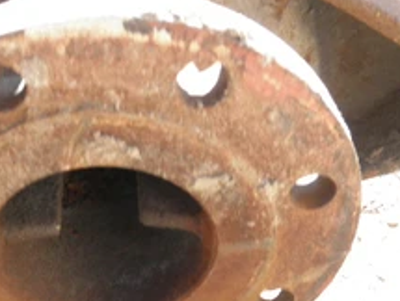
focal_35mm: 52
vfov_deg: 27.1
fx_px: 602
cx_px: 54
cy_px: 271
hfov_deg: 35.0
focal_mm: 5
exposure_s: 1/80
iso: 64
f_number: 3
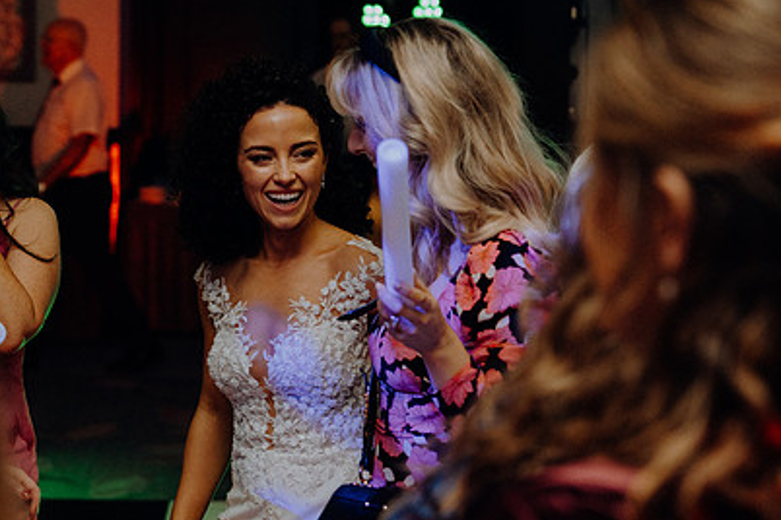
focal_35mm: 101
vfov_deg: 13.5
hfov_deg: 20.2
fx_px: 2191
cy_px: 304
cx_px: 276
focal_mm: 70
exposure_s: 1/160
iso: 2500
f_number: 3.5
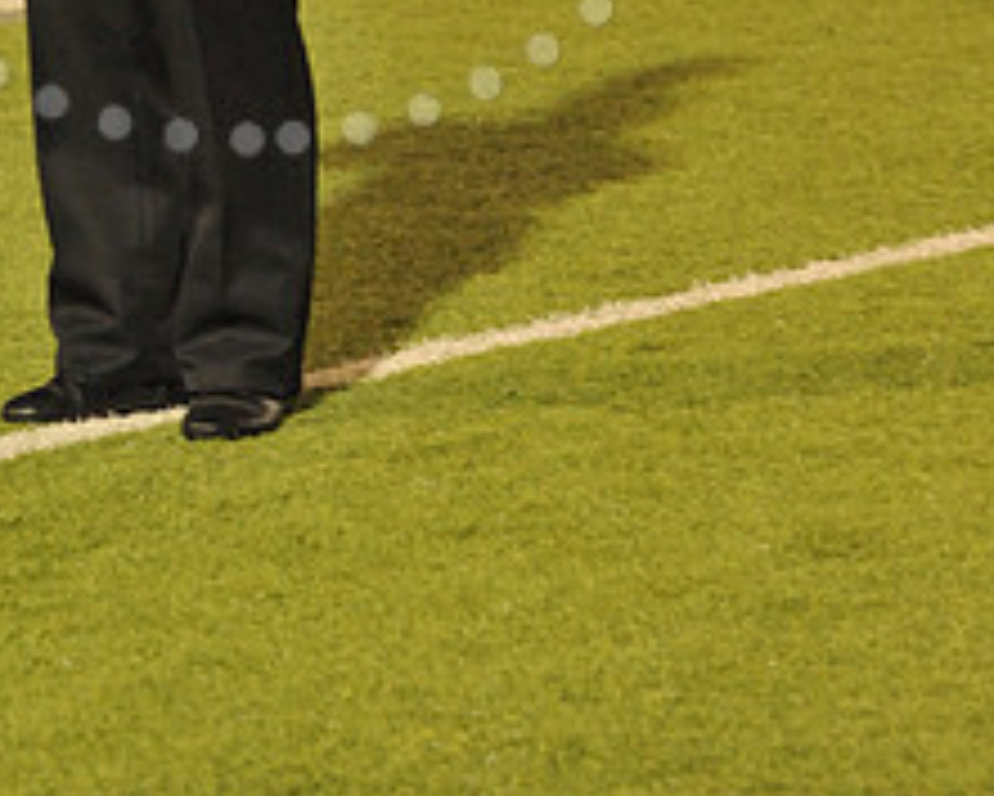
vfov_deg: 5.9
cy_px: -396
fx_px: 7593
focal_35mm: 258
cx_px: 247
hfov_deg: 7.5
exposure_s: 1/200
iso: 5000
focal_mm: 105
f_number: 5.6
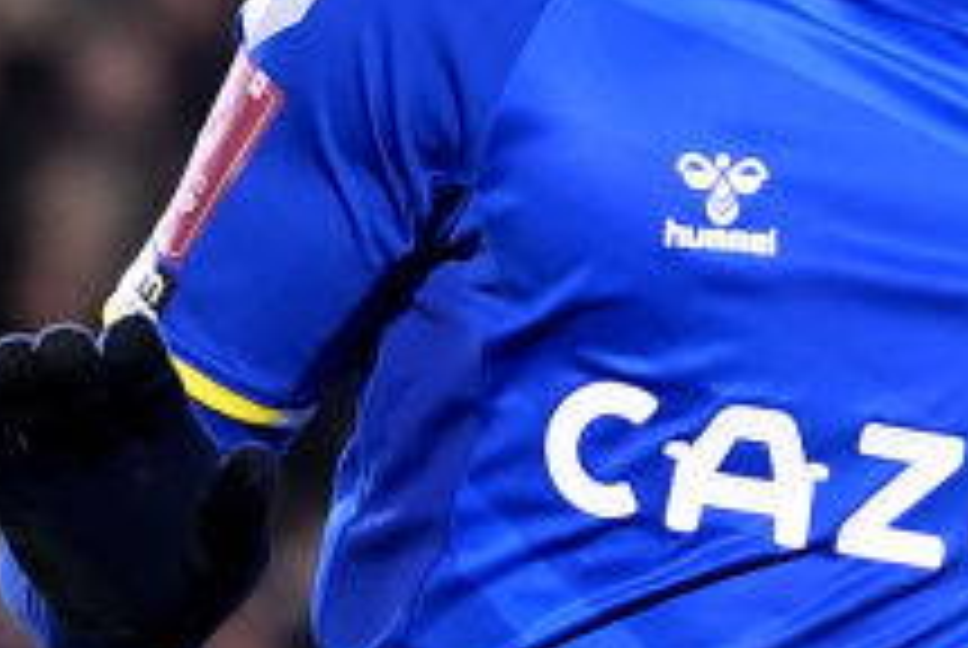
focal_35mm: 618
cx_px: 936
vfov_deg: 2.2
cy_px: 587
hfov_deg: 3.3
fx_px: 16640
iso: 2500
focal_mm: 130
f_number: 2.8
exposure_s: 1/1250
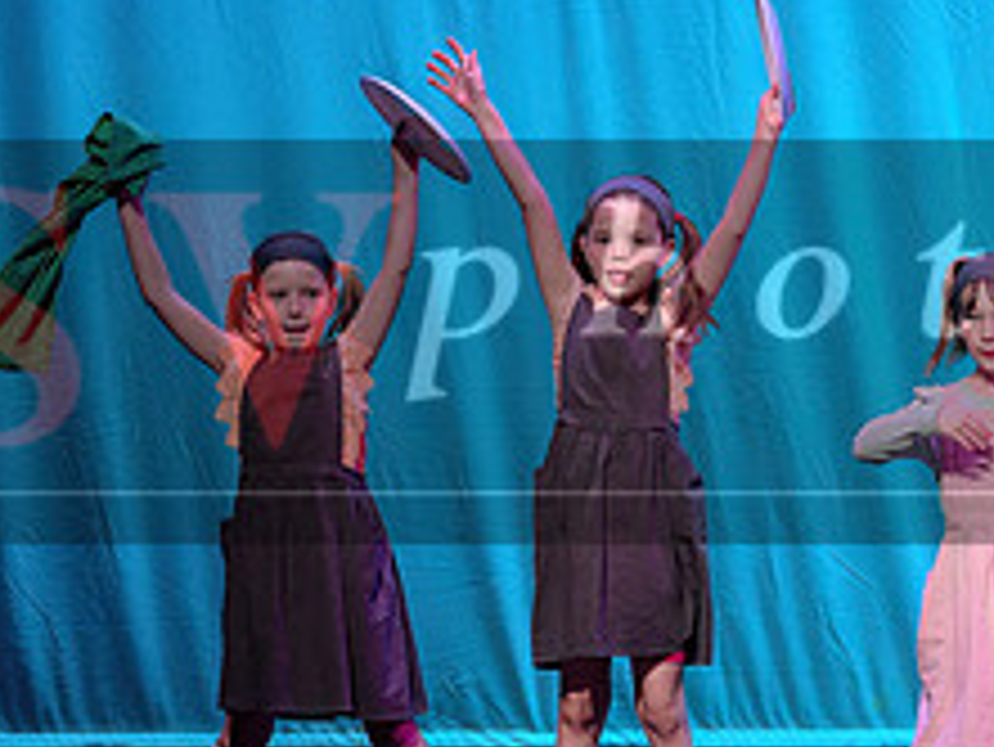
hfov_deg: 5.1
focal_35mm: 385
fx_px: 11061
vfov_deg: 3.9
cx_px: 1148
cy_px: 286
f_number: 2.8
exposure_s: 1/400
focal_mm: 145
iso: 1250
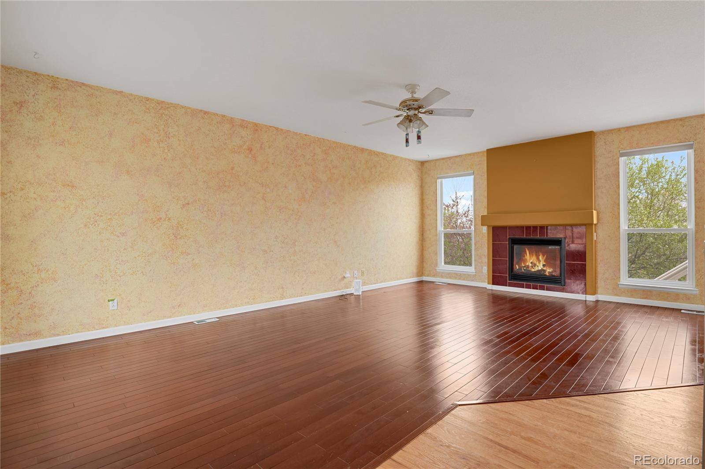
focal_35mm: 17
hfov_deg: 93.3
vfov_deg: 70.4
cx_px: 352
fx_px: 333
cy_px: 234
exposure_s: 1/20
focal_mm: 17
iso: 3600
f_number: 8
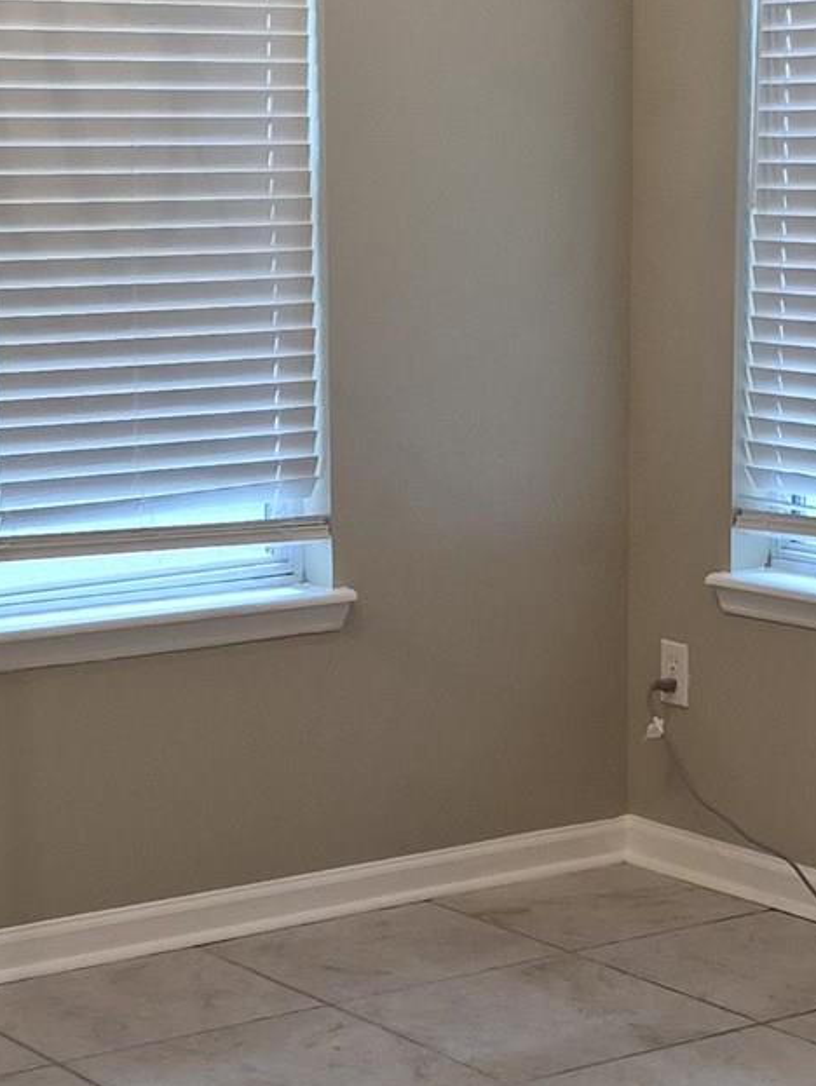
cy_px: 661
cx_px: 466
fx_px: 2669
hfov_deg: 17.4
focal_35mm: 85
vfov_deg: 23.0
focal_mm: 5.4
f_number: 1.8
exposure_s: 1/120
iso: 160
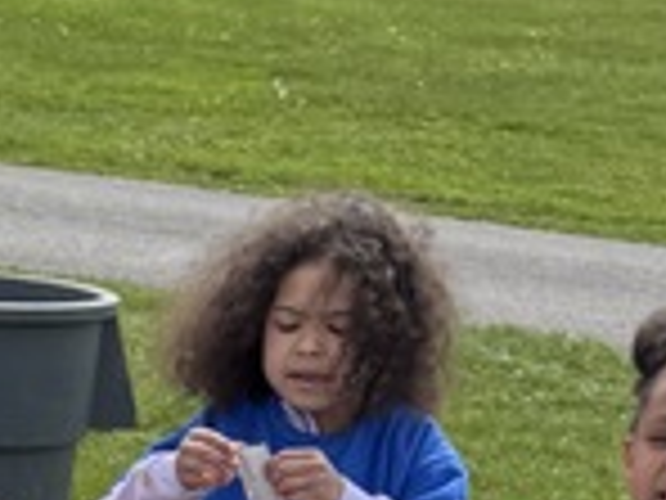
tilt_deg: -16.8
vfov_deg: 8.6
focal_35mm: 166
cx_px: -405
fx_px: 3194
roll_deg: -4.6
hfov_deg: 11.3
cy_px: 883
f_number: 1.78
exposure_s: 1/4673
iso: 80
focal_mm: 6.76
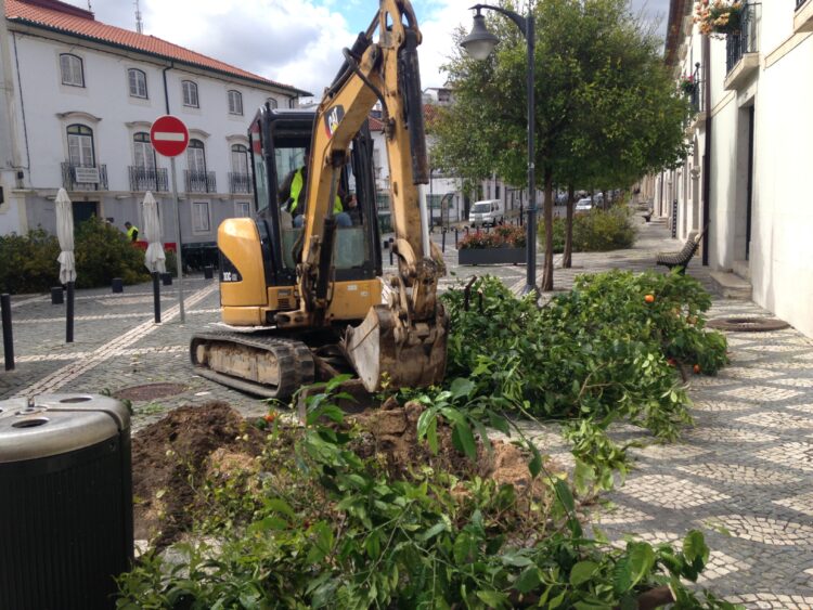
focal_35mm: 33
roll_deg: +0.4
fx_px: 775
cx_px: 406
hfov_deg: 55.3
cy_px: 305
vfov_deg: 43.0
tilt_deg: -7.1
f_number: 2.4
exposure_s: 1/903
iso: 50
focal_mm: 4.12
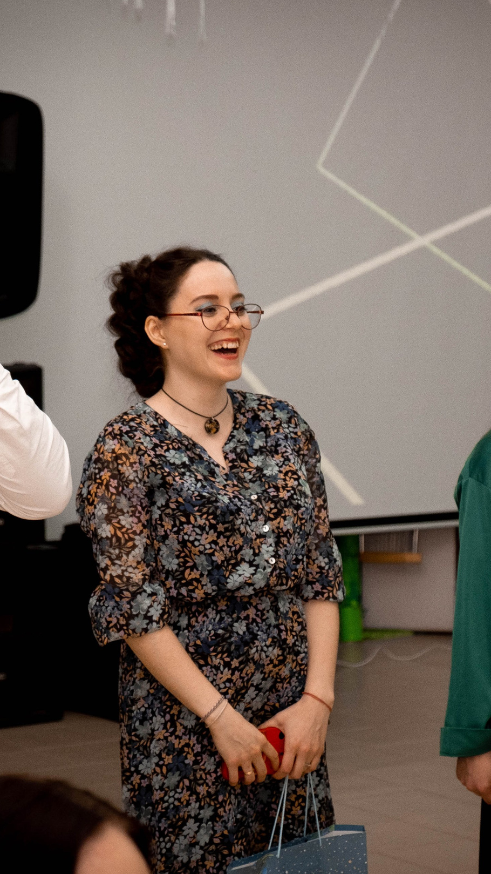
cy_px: 415
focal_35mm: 121
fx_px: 2801
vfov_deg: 17.7
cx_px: 290
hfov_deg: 10.0
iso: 1000
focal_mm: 48.4
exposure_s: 1/200
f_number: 4
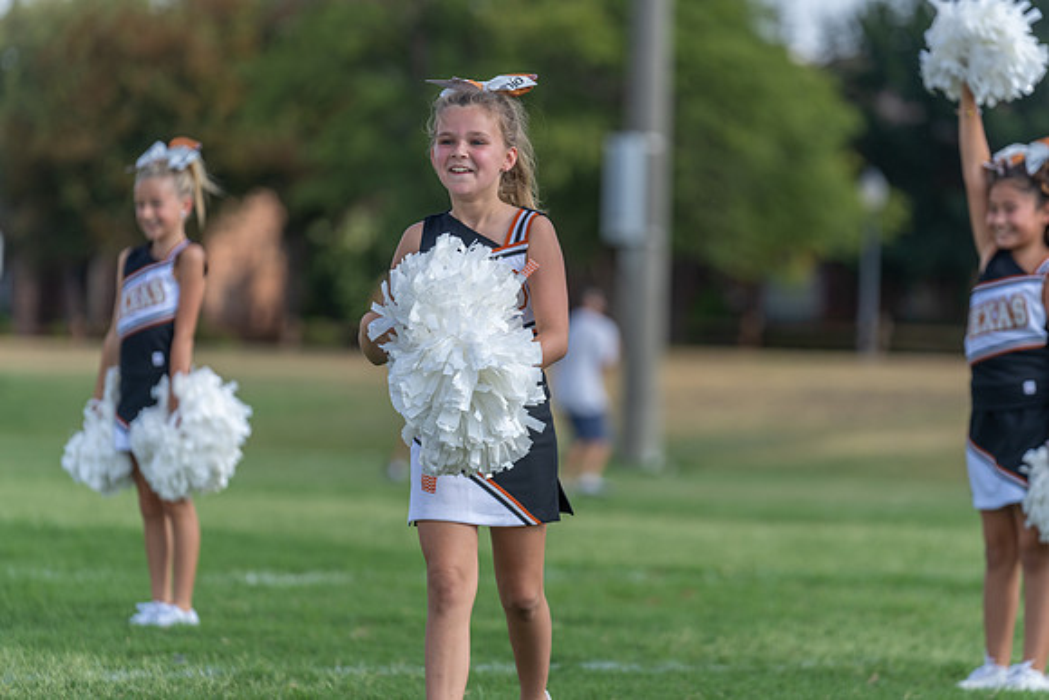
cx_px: 524
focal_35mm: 200
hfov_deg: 10.3
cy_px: 350
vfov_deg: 6.9
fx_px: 5829
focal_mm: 200
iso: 125
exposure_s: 1/1000
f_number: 3.5
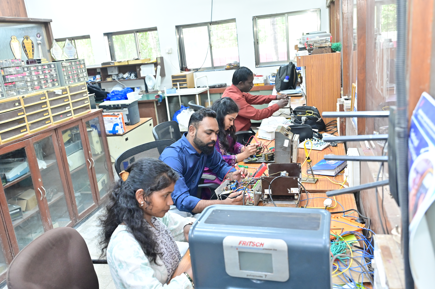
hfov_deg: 61.1
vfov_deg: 42.9
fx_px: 368
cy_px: 144
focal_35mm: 30
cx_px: 218
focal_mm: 30.5
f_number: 4
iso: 4000
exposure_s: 1/125
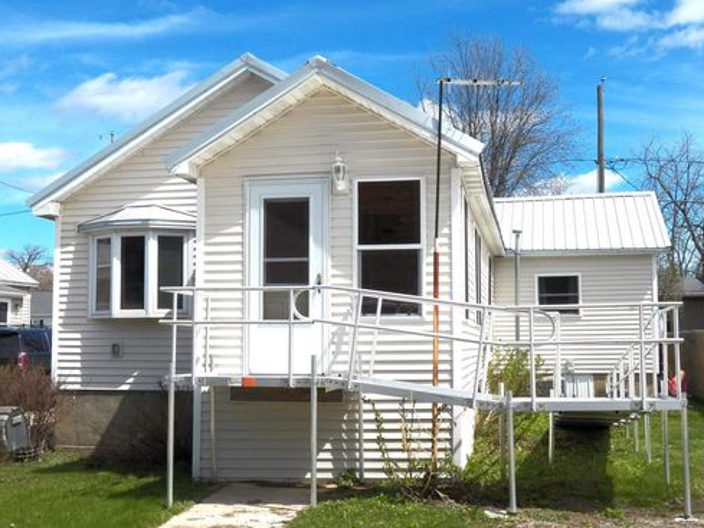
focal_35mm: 45
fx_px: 915
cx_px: 354
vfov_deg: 32.2
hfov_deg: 42.1
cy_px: 263
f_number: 4.5
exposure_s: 1/1600
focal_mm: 7.9
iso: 125
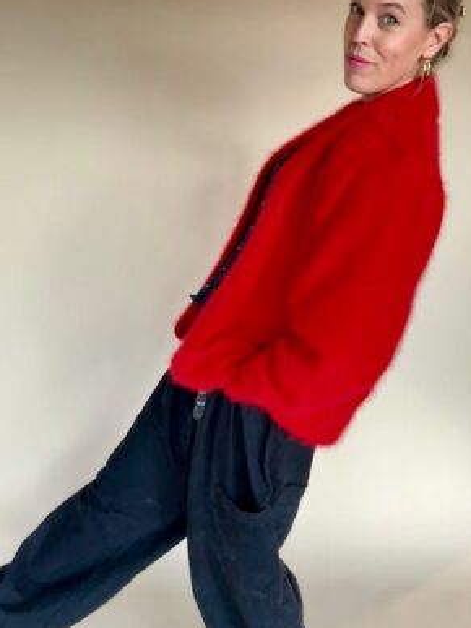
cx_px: 242
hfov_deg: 45.4
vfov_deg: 58.4
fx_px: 563
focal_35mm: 31
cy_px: 316
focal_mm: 2.69
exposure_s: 1/122
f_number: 1.9
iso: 32
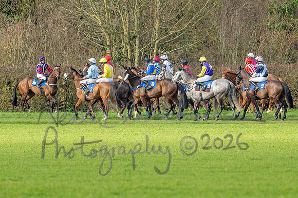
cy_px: 143
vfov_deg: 1.6
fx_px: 7163
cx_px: 179
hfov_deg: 2.4
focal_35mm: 866
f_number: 4.5
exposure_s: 1/2500
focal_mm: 400
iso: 800
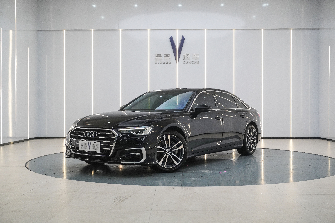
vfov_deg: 33.0
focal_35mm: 40
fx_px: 377
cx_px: 168
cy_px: 112
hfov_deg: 47.9
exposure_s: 1/80
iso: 1000
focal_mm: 27
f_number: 6.3
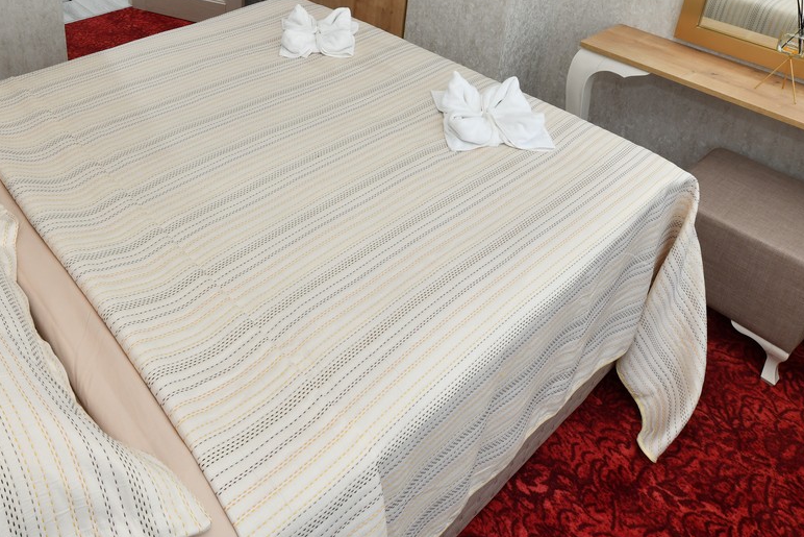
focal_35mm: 29
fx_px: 648
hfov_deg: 61.1
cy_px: 11
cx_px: 231
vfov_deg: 40.0
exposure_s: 1/40
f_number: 11
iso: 200
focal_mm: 14
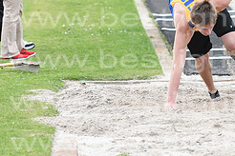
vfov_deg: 3.2
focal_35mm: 425
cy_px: 40
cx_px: 226
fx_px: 2774
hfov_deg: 4.8
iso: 1600
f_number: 4
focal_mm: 120
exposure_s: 1/2000
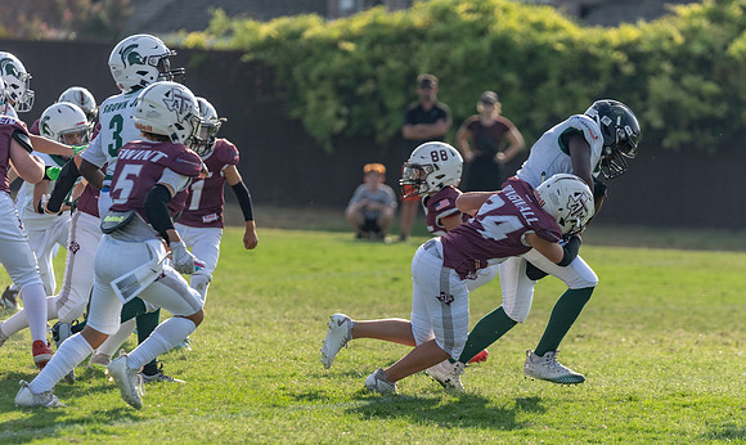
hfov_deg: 8.0
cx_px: 397
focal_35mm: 266
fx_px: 5345
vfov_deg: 4.8
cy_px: 267
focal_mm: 200
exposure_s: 1/1250
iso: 100
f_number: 3.5
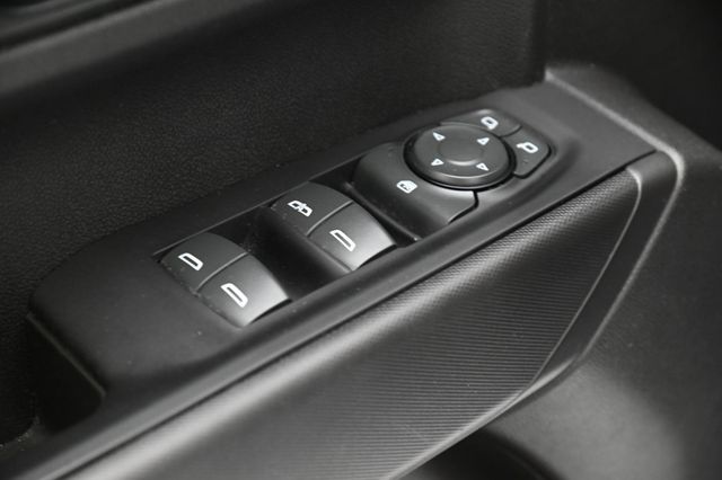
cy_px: 240
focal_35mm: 100
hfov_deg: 20.4
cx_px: 361
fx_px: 2004
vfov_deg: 13.7
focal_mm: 100
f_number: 7.1
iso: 2800
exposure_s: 1/60
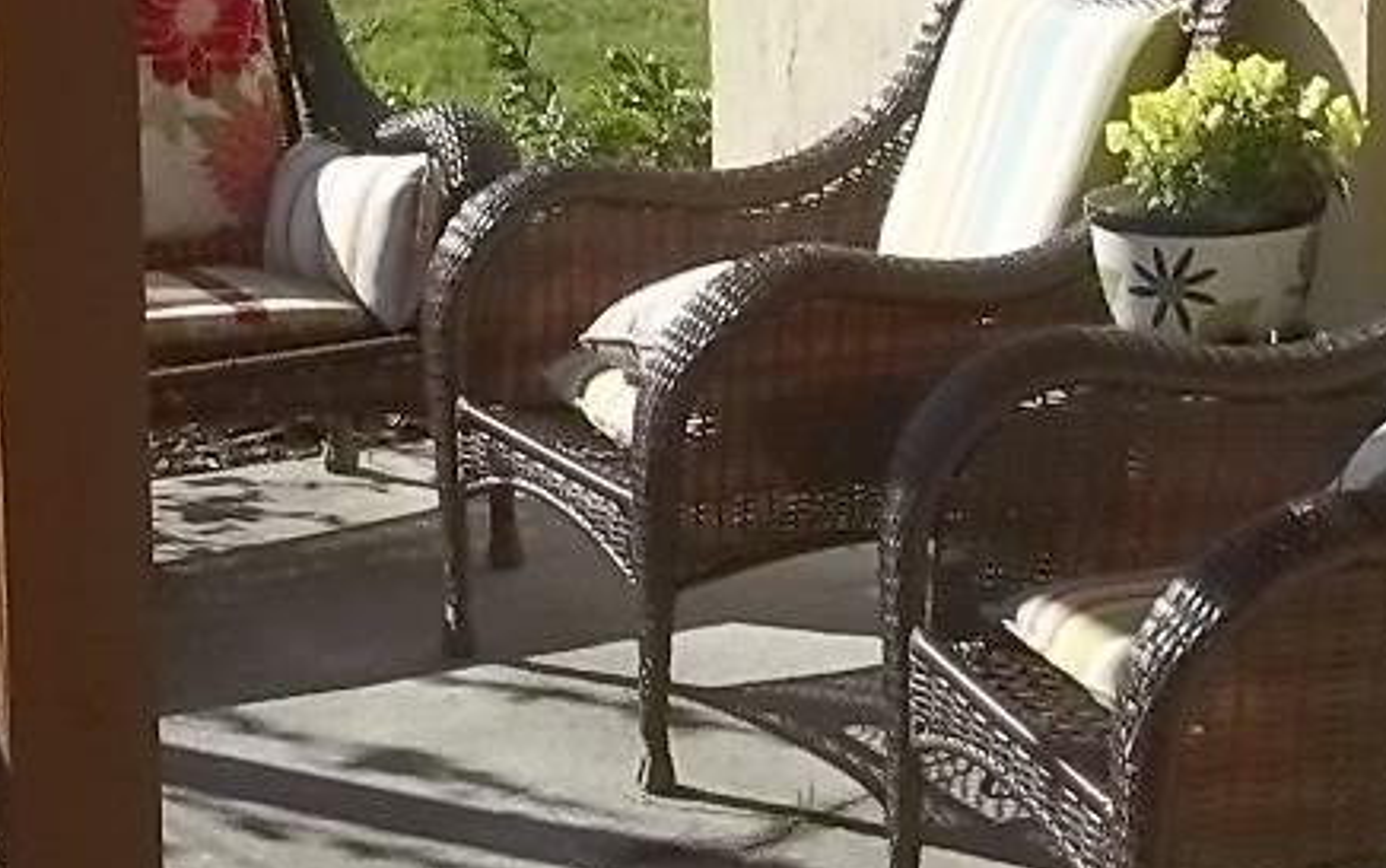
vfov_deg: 11.6
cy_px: 121
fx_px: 4233
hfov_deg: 18.6
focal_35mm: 112
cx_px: 544
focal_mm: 6.5
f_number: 8
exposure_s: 1/200
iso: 64
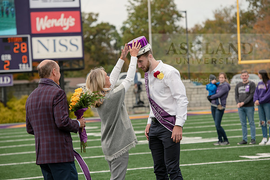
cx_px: 135
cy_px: 90
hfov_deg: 15.2
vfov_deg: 10.2
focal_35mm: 135
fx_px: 1013
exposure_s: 1/800
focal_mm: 135
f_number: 5
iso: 320
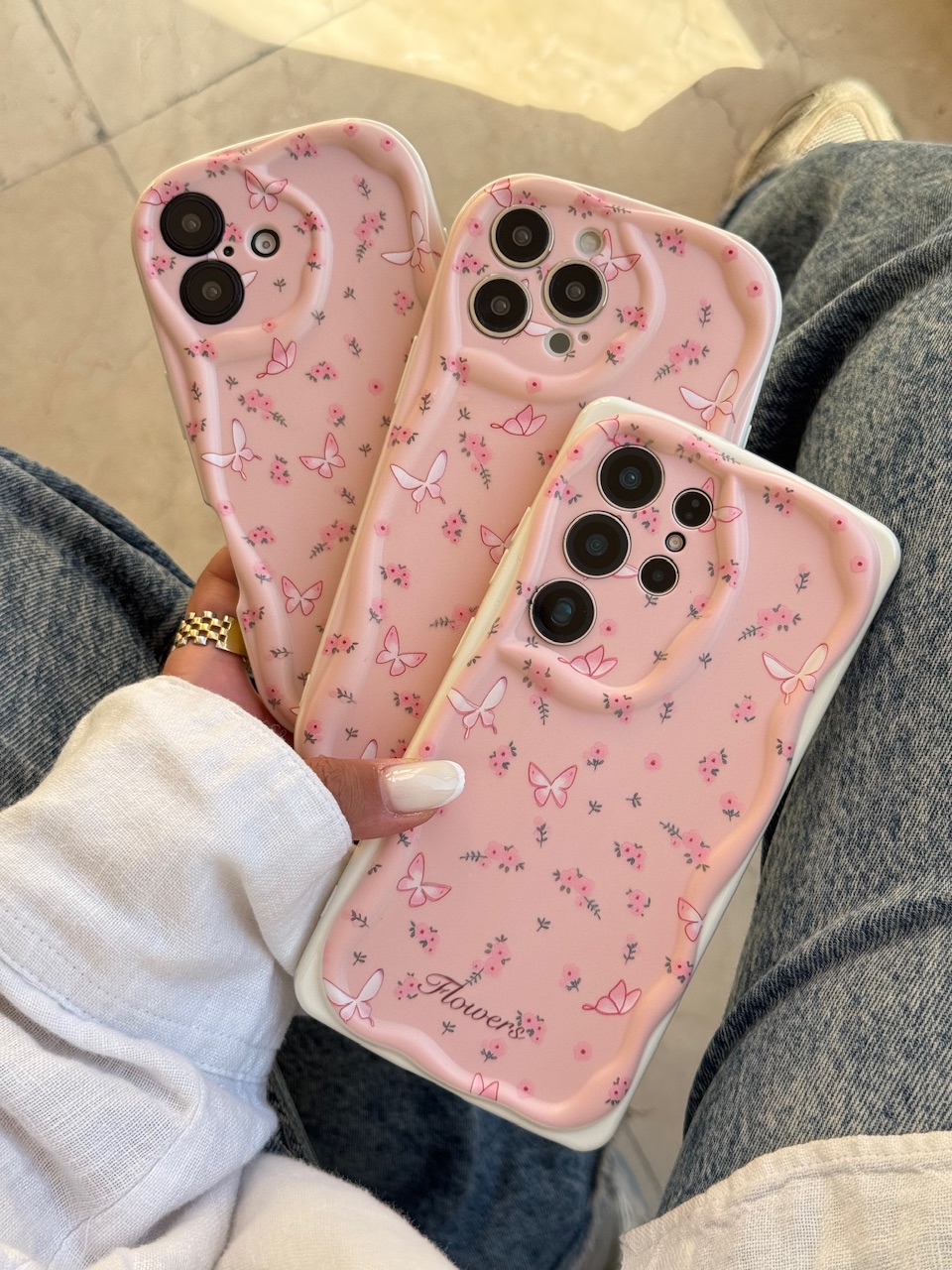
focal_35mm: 48
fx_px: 1760
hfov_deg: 30.3
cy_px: 635
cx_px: 476
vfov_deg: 39.7
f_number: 1.78
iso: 64
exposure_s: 1/577
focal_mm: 6.76
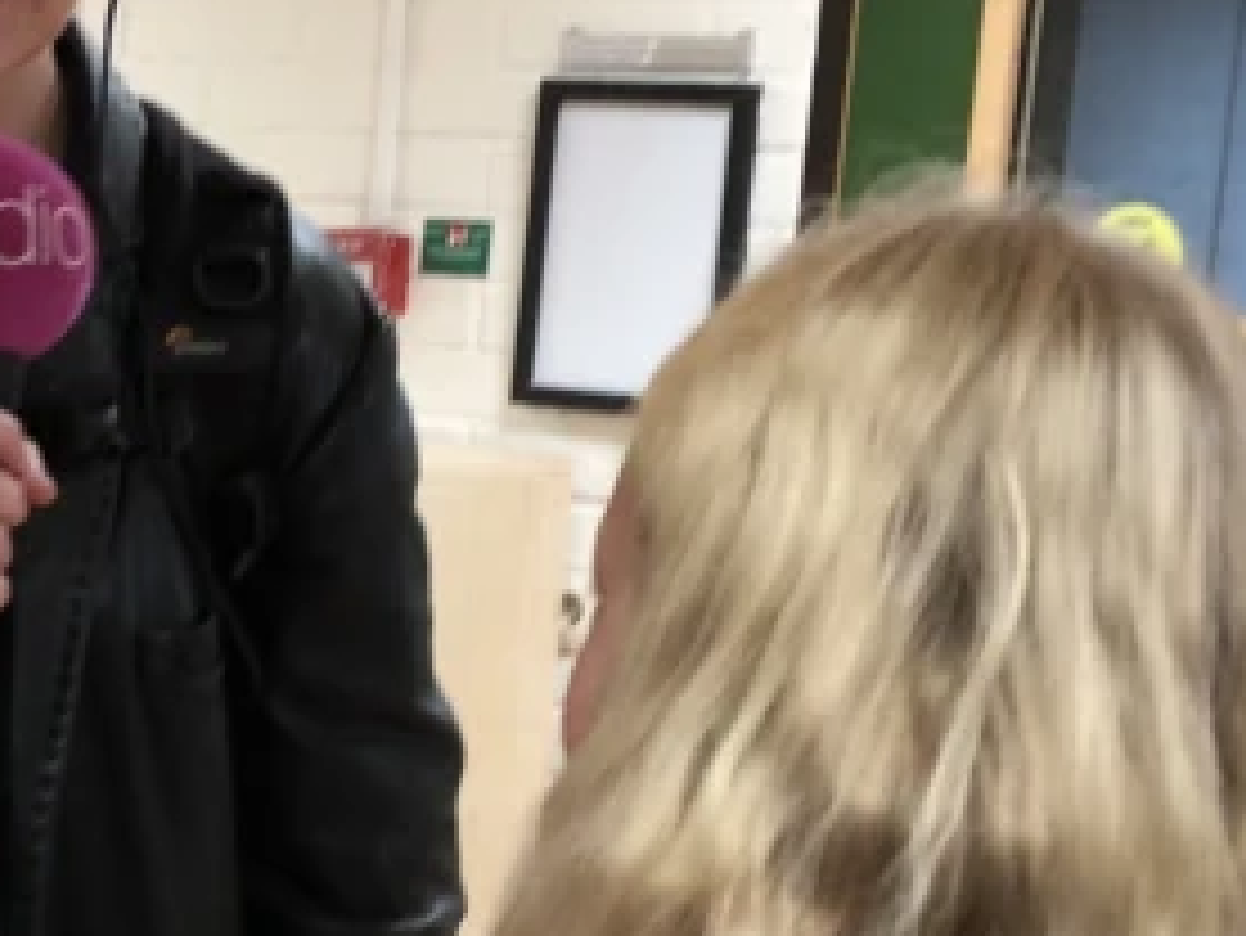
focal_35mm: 91
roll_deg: -2.6
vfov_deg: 16.0
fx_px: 3277
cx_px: 40
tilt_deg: -12.7
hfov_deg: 20.9
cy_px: 848
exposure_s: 1/17
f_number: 1.8
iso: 64
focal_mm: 3.99
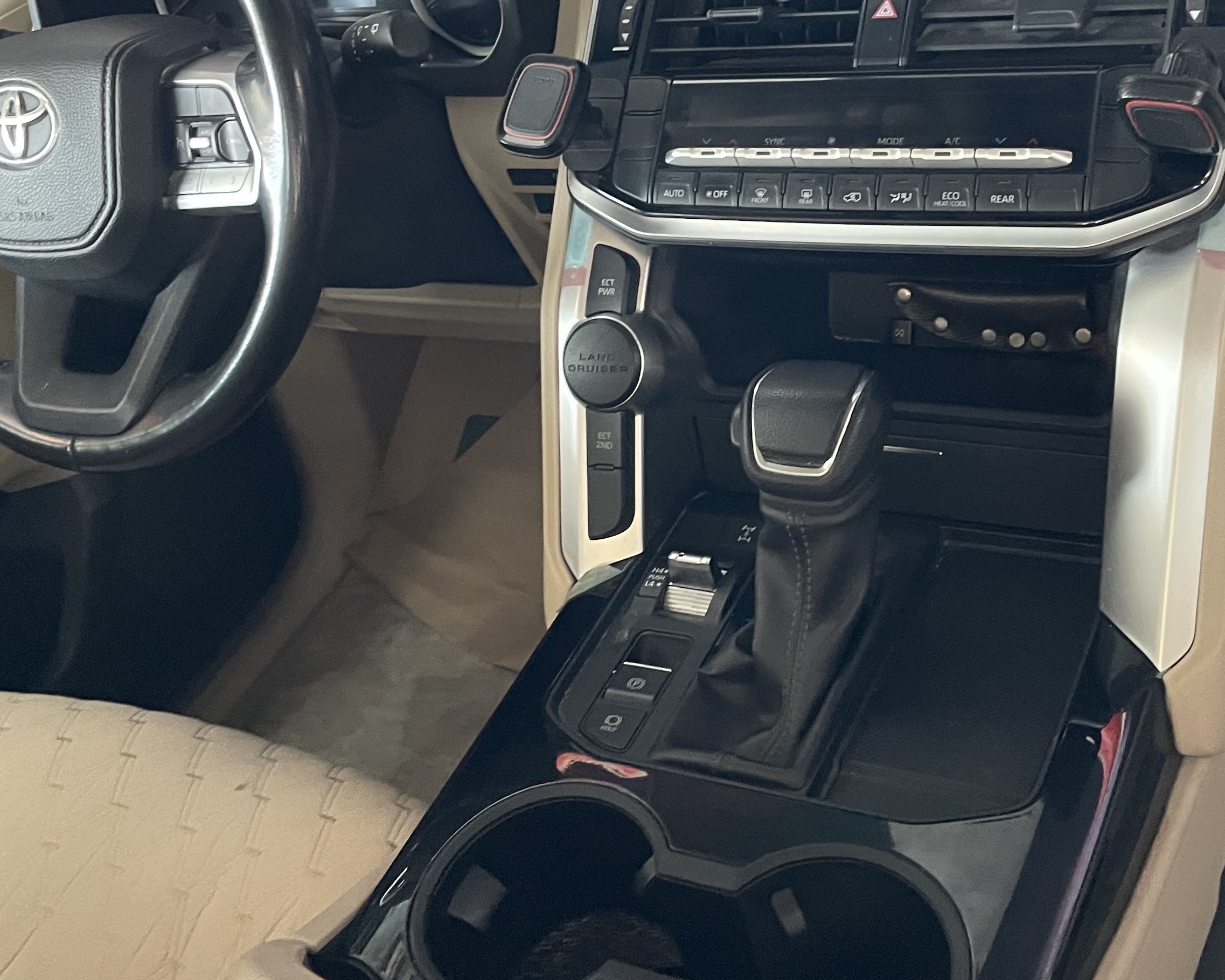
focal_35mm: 45
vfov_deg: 33.1
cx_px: 693
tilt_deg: -33.5
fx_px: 1631
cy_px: 306
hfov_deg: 41.1
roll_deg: +17.2
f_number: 1.6
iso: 400
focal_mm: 4.2
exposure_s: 1/60
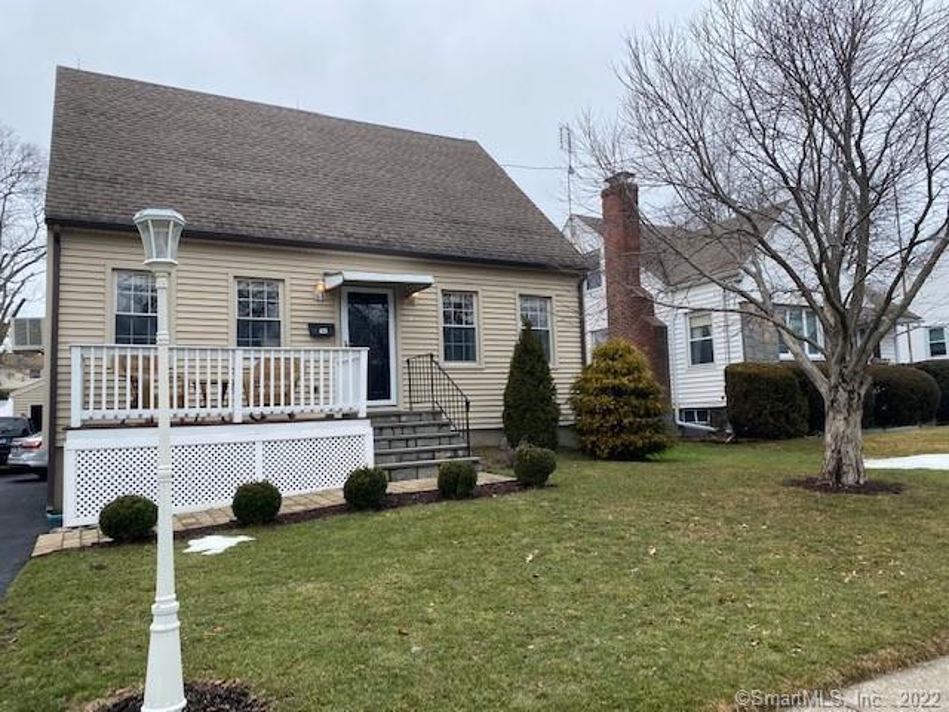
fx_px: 713
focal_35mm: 26
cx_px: 474
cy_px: 356
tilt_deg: +4.5
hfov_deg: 67.3
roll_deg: +1.2
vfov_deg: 53.1
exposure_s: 1/1346
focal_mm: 4.25
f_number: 1.8
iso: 32
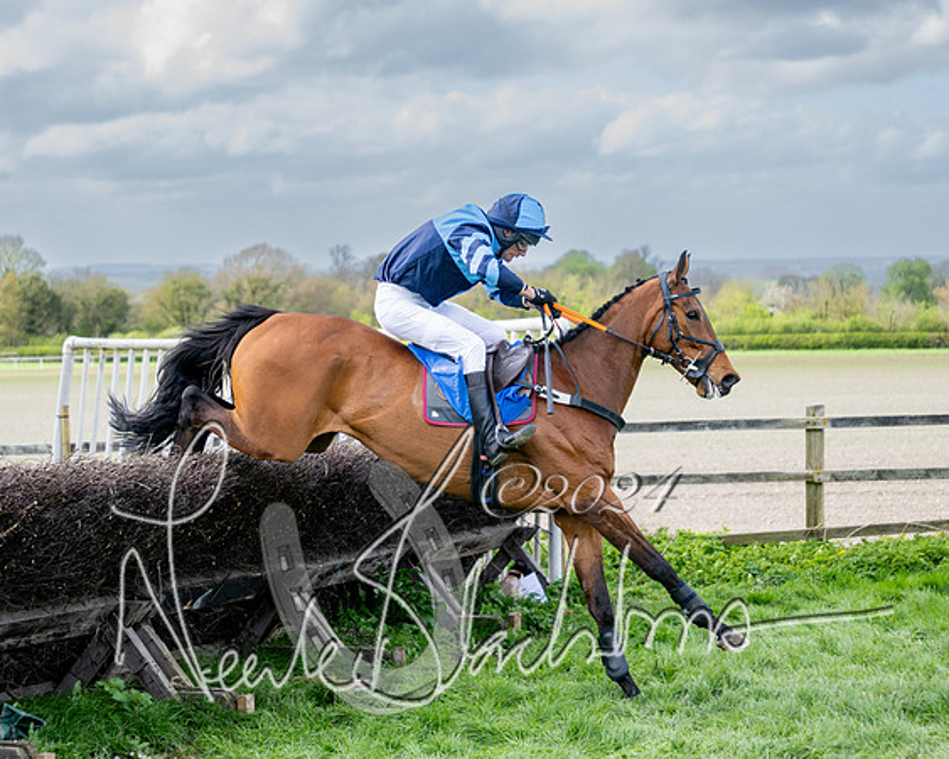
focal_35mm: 90
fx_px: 2531
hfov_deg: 21.2
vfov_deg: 17.0
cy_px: 337
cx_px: 407
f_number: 3.5
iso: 400
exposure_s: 1/1250
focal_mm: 70
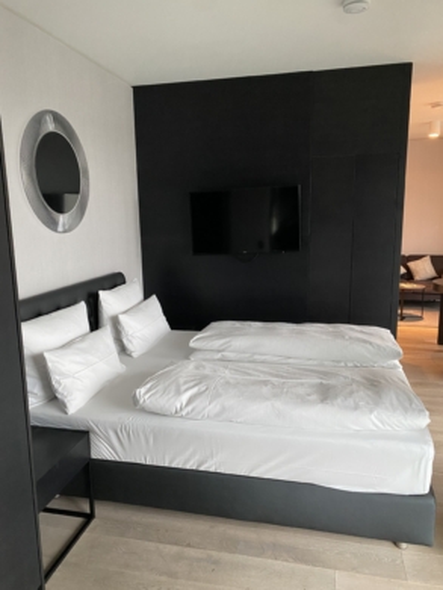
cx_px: 222
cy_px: 295
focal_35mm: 26
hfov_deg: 53.1
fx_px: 443
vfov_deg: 67.3
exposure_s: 1/50
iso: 400
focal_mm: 4.25
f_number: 1.8
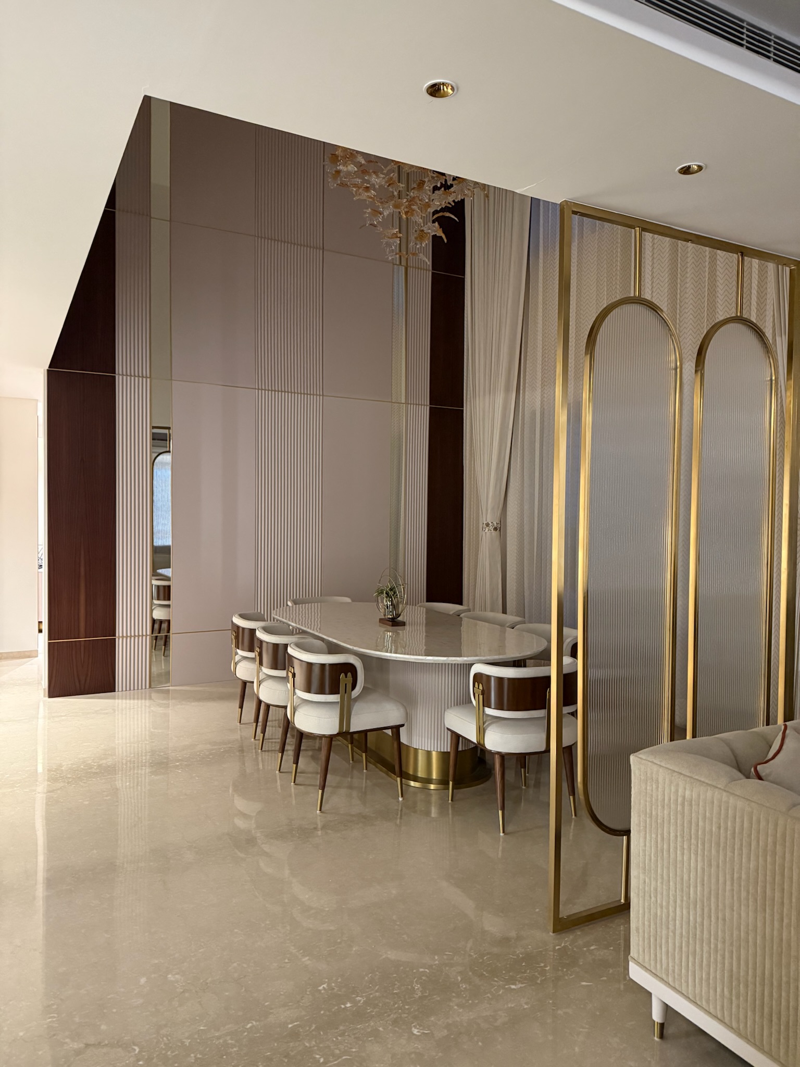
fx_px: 740
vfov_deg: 71.6
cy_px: 534
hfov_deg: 56.8
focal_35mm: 24
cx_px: 400
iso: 1000
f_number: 1.78
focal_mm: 6.76
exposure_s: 1/33
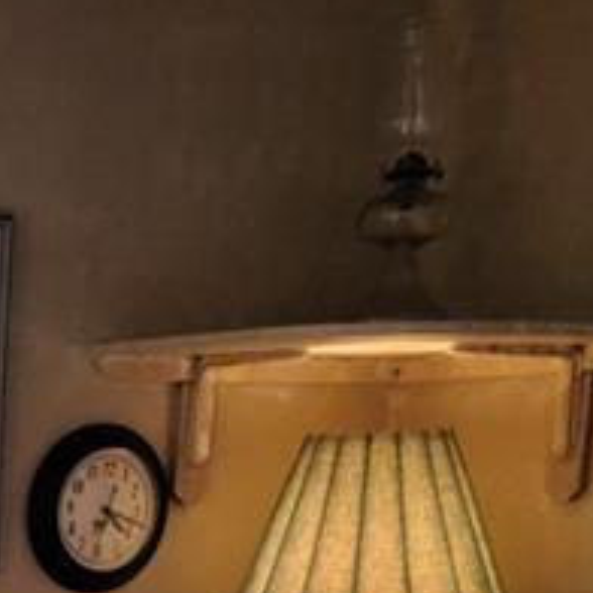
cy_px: 1122
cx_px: -472
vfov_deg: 12.2
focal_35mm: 129
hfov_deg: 12.4
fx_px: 2500
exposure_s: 1/40
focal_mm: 5.9
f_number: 2
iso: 250
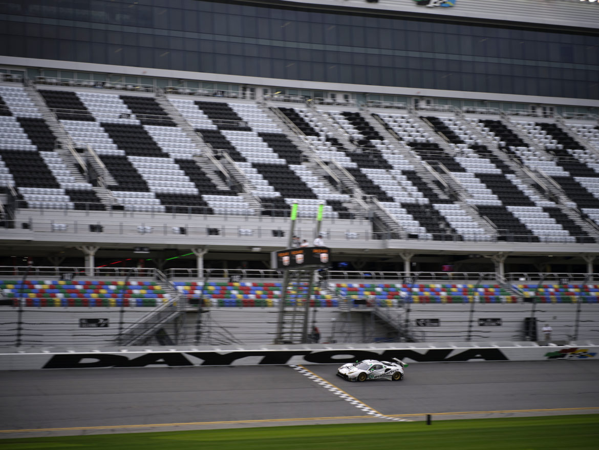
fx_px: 1367
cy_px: 225
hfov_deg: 24.7
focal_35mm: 79
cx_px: 300
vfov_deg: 18.7
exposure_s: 1/250
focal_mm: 100
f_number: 5.6
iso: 640
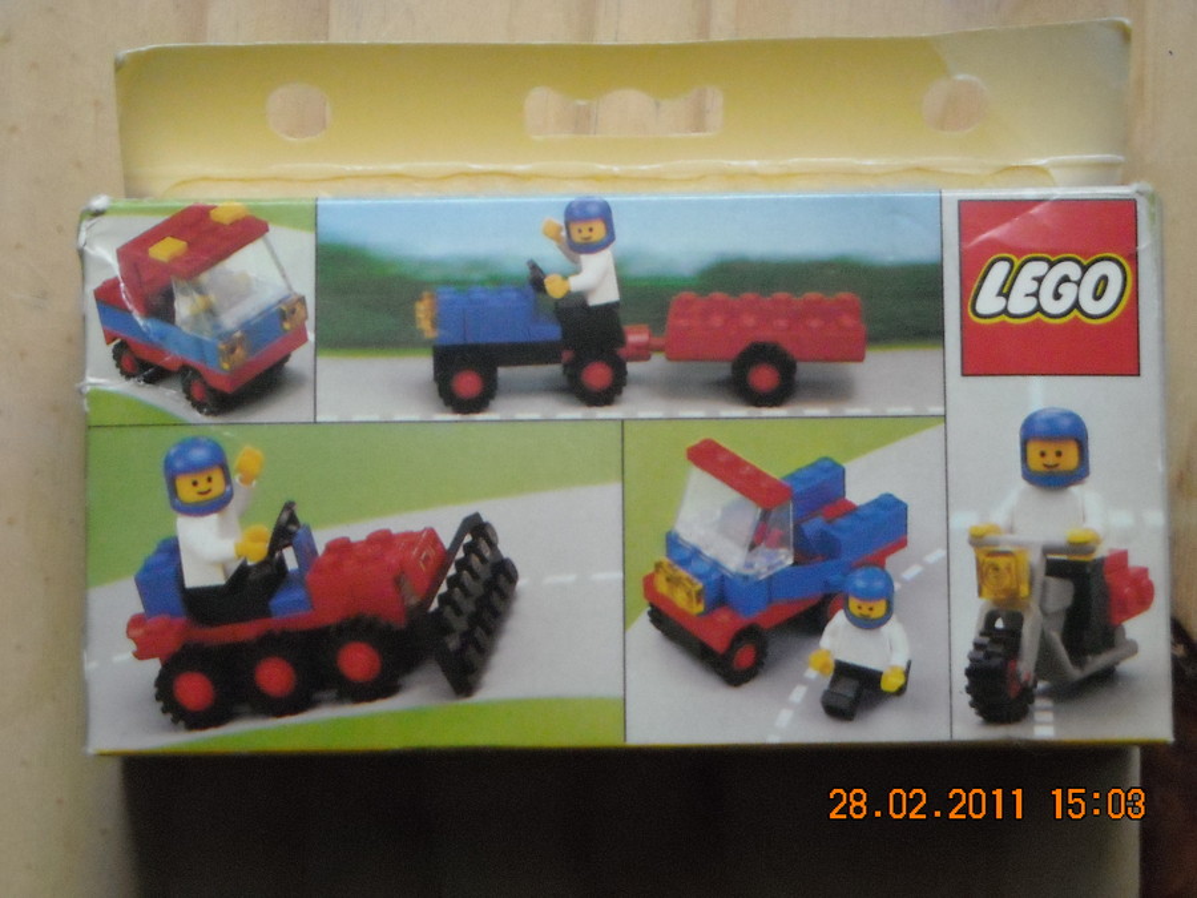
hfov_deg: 18.7
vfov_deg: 14.1
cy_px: 449
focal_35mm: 105
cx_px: 598
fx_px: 3631
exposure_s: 1/71
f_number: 4.7
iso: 800
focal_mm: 17.1
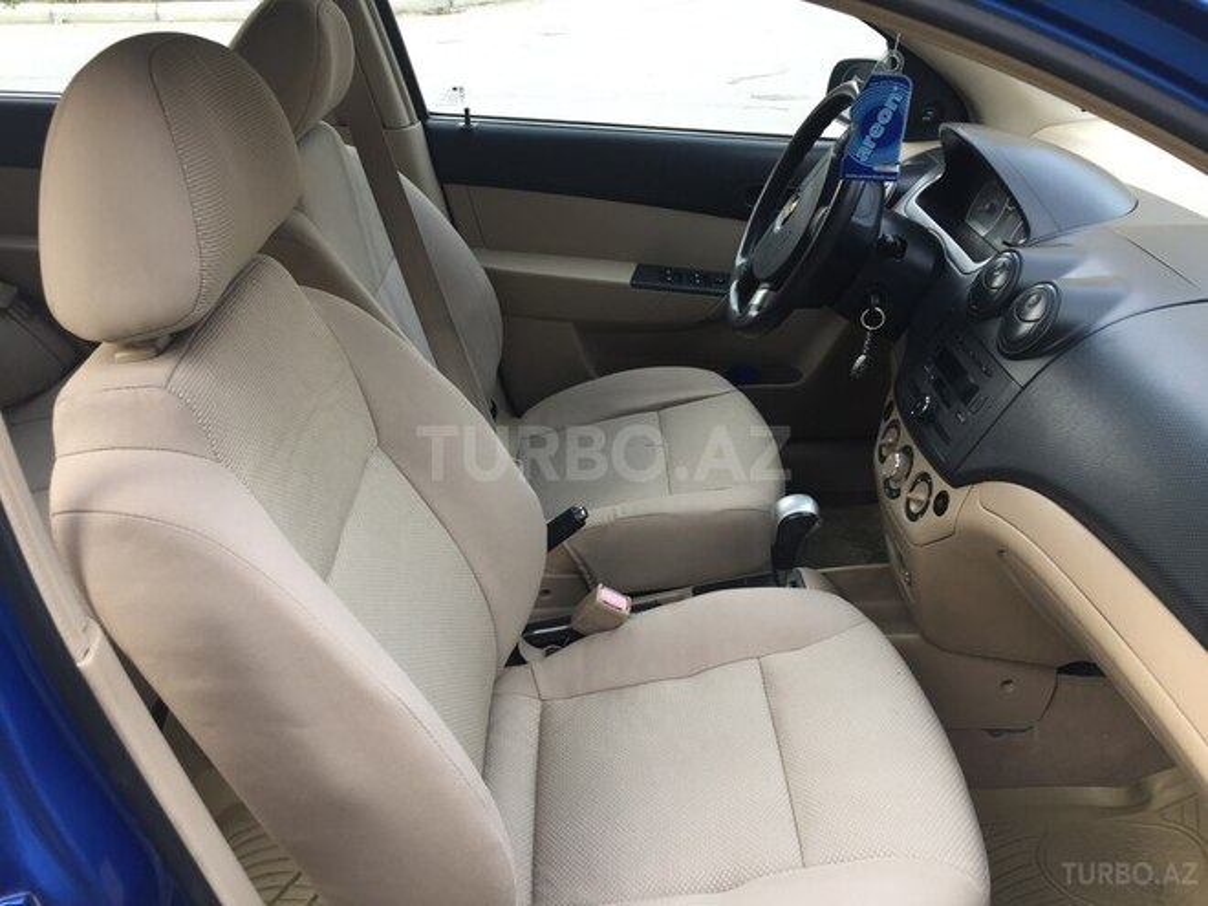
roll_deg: -6.0
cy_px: 453
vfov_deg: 48.2
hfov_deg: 61.7
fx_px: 1012
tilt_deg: -29.9
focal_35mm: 29
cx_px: 604
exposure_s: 1/50
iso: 32
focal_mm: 4.15
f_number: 2.2
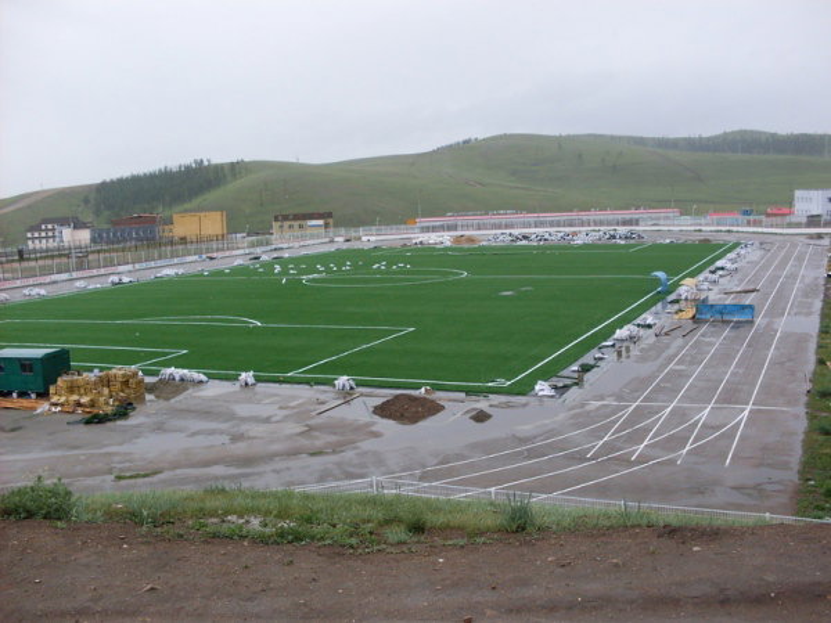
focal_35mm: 38
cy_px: 312
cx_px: 416
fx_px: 912
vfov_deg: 37.7
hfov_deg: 49.0
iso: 80
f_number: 2.8
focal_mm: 6.3
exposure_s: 1/250
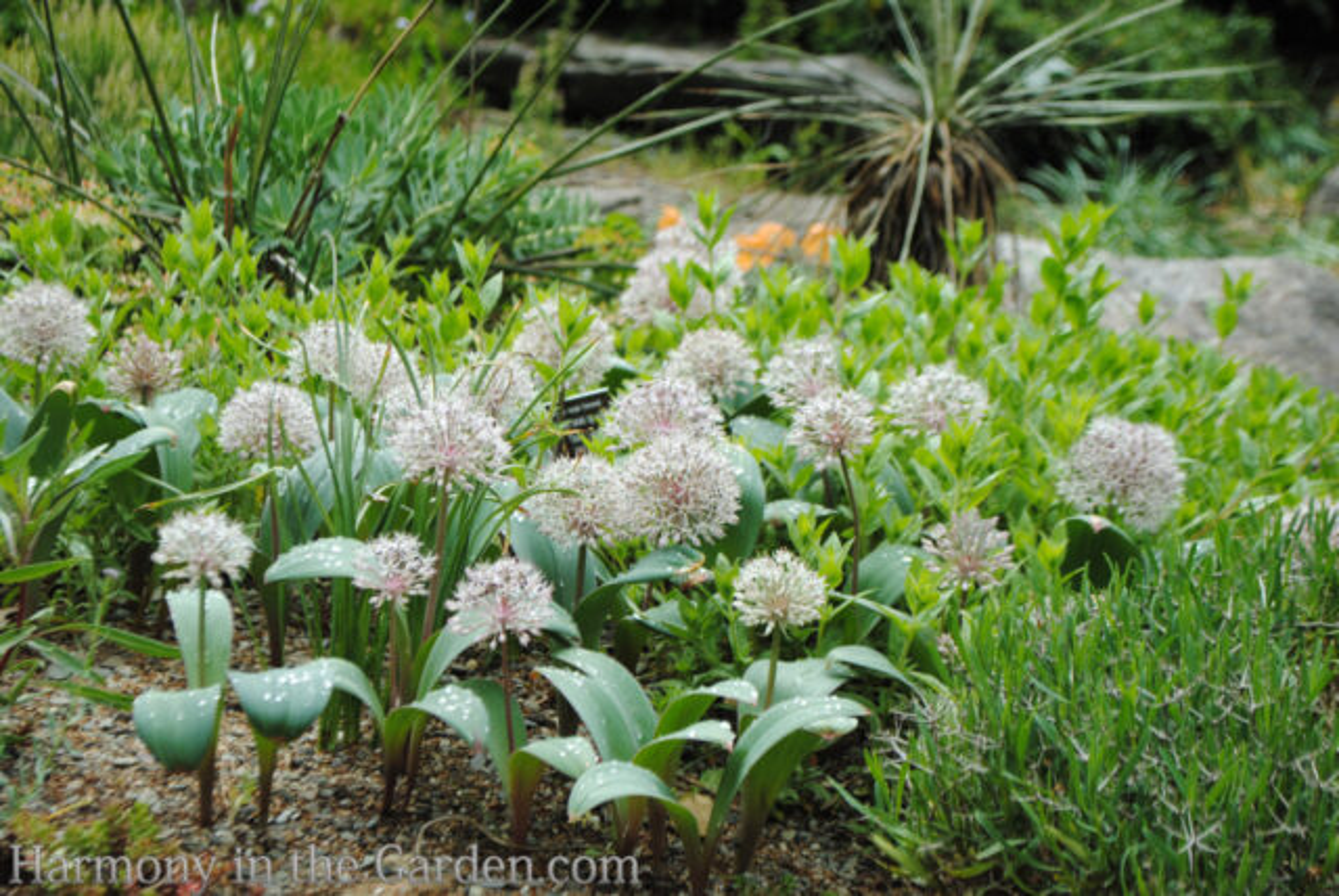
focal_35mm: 82
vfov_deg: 16.6
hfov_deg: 24.6
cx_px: 670
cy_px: 448
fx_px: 3071
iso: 100
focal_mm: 55
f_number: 6.3
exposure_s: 1/160
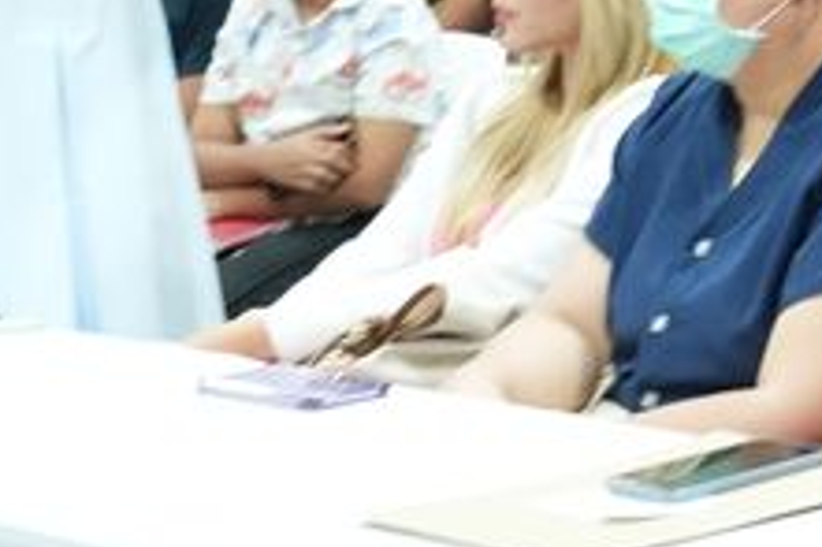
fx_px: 3663
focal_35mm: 161
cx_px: 1839
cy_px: 112
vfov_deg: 8.5
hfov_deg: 11.1
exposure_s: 1/25
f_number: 5
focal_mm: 21
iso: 1600
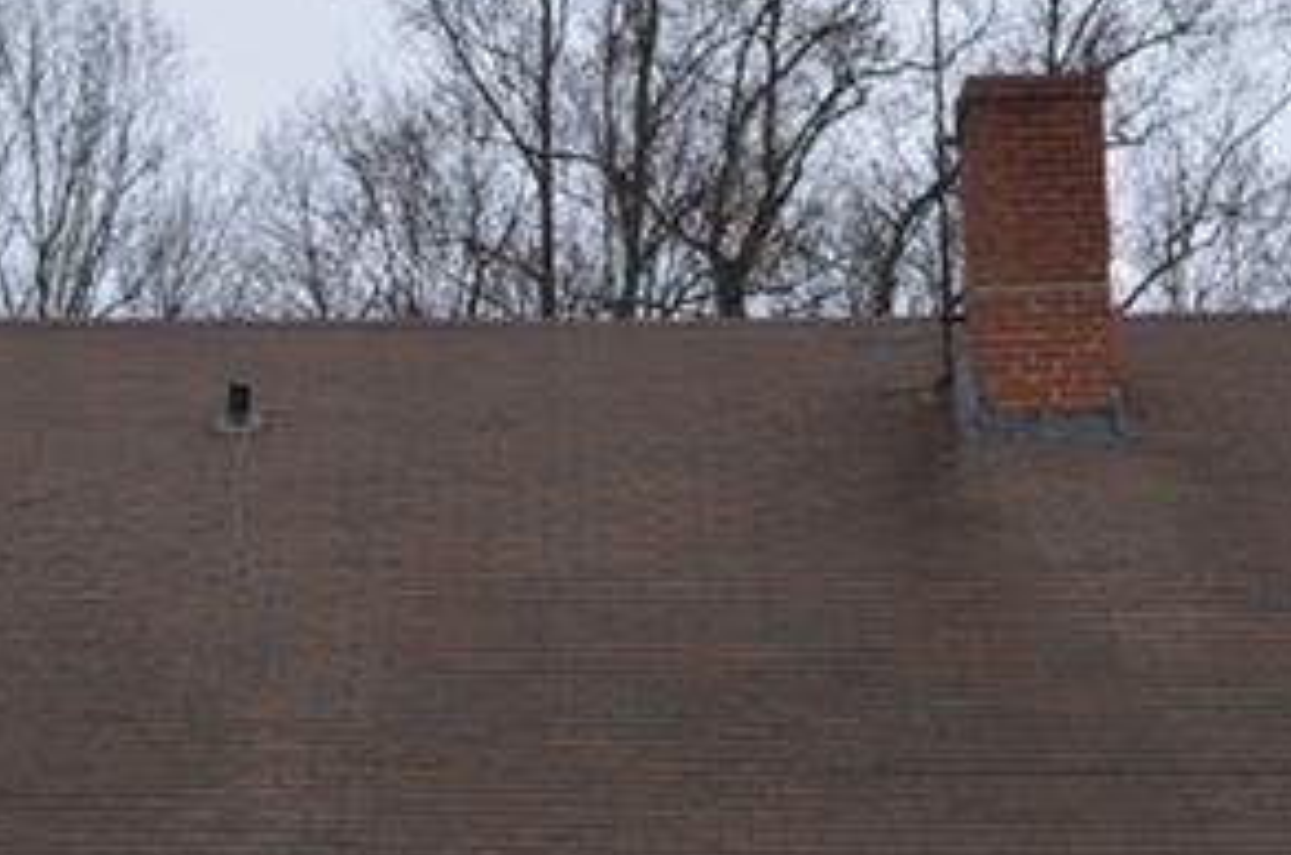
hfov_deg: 16.1
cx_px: 189
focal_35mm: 126
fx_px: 4509
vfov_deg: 10.6
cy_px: 1155
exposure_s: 1/125
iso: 140
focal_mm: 24
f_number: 5.6
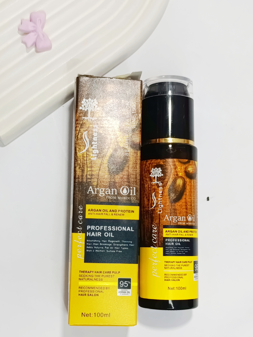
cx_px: 126
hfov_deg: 38.7
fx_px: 361
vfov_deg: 50.1
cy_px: 168
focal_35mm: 37
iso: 640
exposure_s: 1/120
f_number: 1.6
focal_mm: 6.14
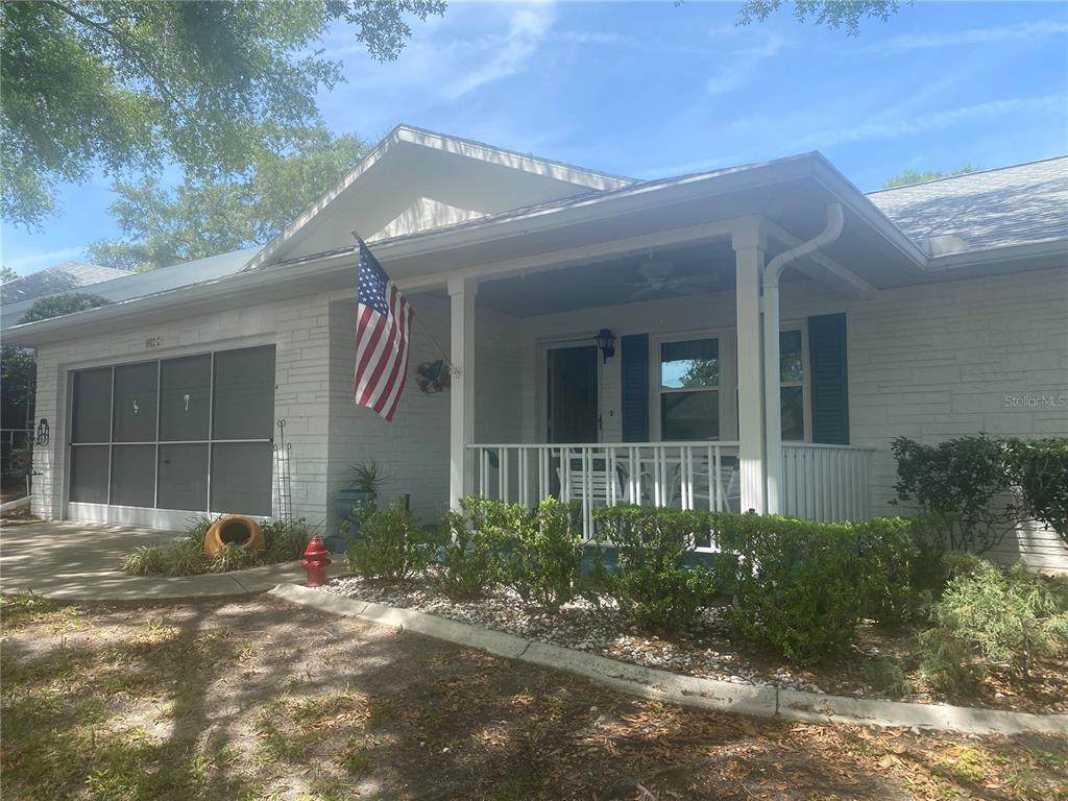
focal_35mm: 26
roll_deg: -0.2
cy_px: 400
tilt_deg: +4.0
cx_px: 534
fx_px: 802
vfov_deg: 53.1
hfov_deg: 67.3
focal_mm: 4.25
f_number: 1.8
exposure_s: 1/942
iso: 32
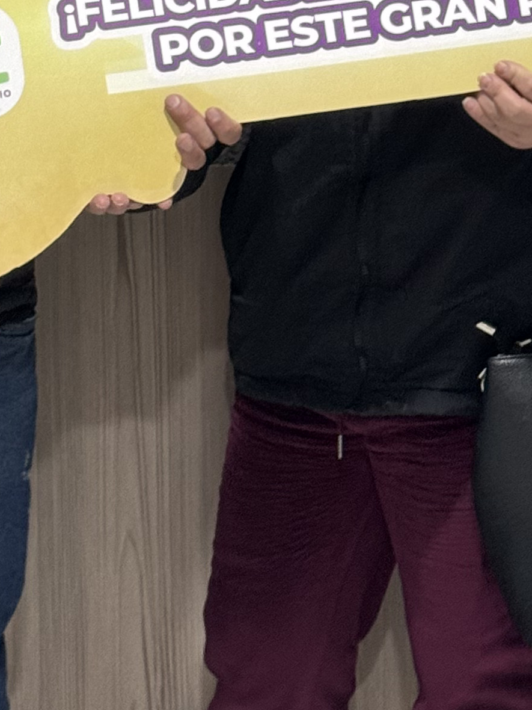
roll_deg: +0.4
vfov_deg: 12.0
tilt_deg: -6.0
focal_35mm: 164
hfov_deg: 9.0
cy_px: 57
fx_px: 3361
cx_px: 16
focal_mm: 6.76
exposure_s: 1/40
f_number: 1.78
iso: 500
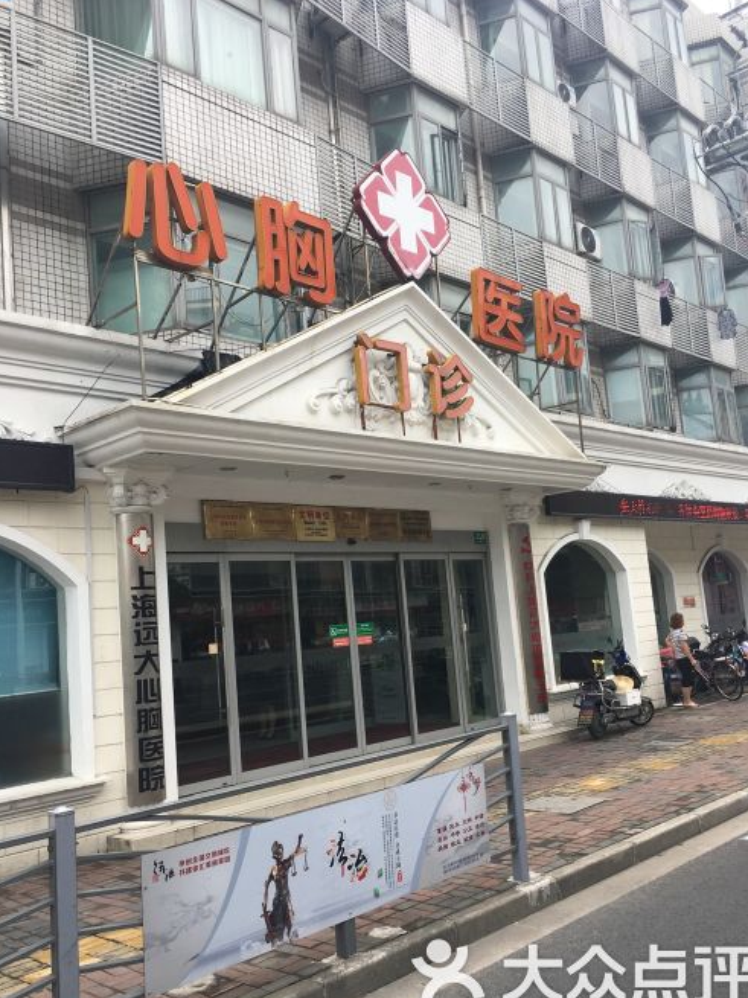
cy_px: 521
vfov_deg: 58.3
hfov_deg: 45.4
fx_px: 893
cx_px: 394
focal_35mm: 31
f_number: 2.2
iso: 25
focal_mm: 4.15
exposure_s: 1/855
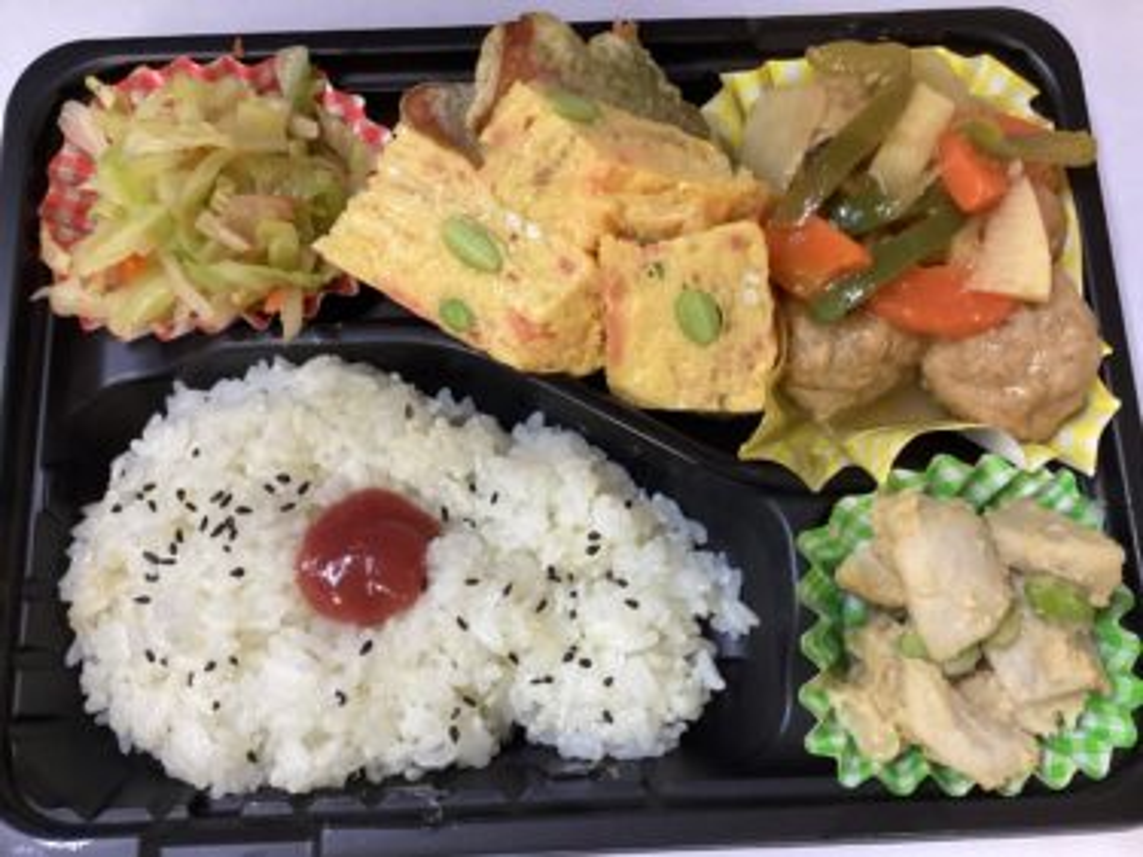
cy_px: 428
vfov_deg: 45.4
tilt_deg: -76.5
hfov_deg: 58.4
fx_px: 1023
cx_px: 572
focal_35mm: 31
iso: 200
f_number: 2.4
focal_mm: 3.3
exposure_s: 1/60
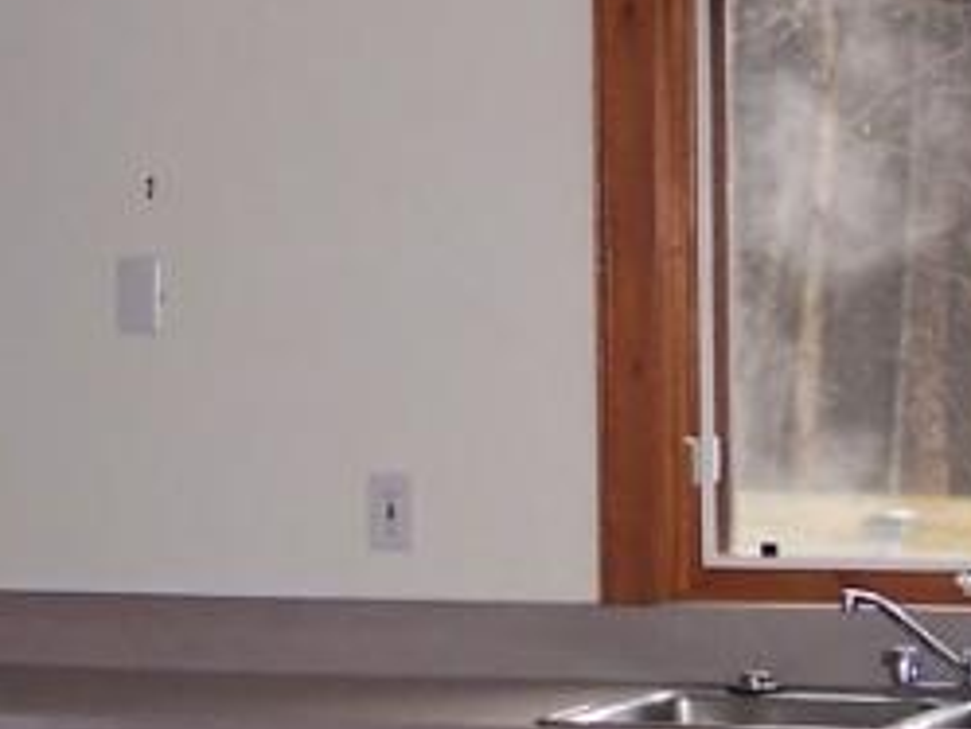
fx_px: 4378
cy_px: 433
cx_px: 651
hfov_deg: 12.6
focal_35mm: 156
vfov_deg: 9.5
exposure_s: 1/60
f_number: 2.8
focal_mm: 6.3
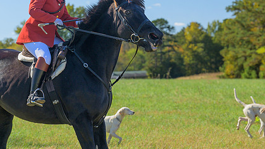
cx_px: 97
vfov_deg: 8.8
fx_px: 969
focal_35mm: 138
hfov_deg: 15.5
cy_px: 68
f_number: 4
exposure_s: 1/800
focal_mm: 79
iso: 200
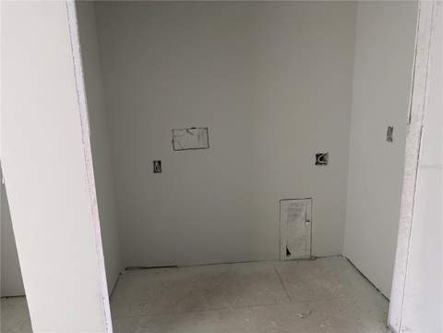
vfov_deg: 56.8
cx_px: 222
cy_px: 166
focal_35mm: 24
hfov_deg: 71.6
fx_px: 307
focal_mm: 6.76
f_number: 1.78
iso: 640
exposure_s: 1/60
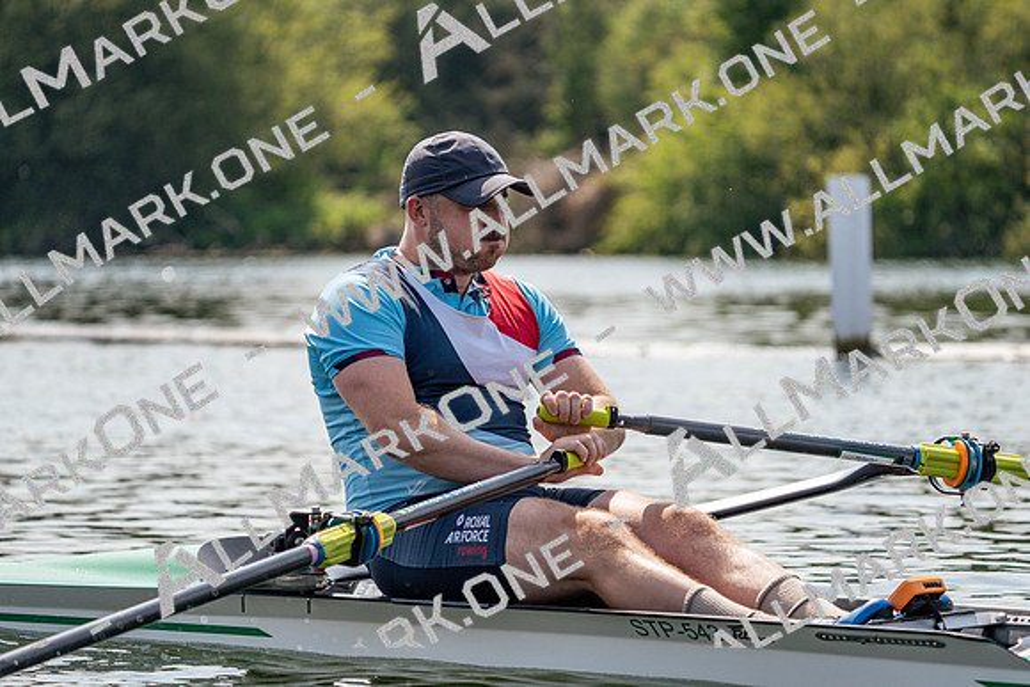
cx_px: 515
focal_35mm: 200
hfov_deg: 10.3
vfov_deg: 6.9
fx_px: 5723
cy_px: 344
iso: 200
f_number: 5.6
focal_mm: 200
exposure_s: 1/1600
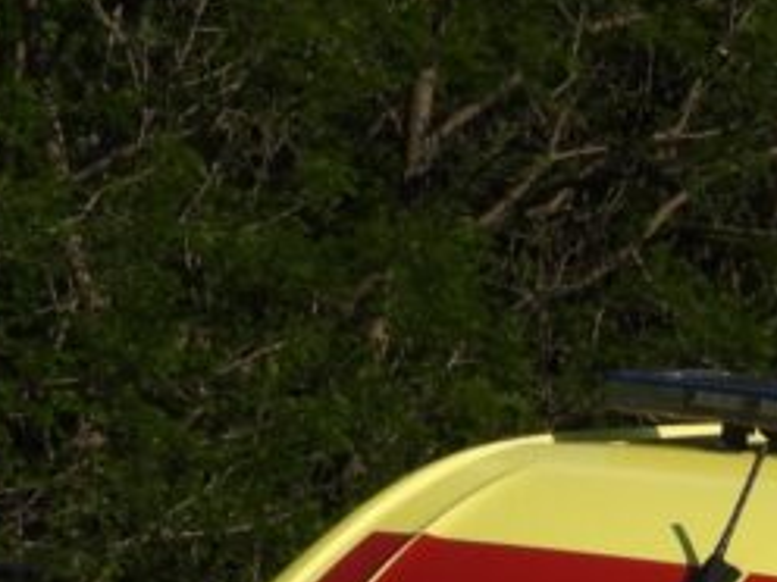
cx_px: 1106
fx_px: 11582
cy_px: 1014
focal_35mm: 516
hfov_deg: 3.8
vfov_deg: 2.9
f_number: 4
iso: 100
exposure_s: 1/2000
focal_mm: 22.5
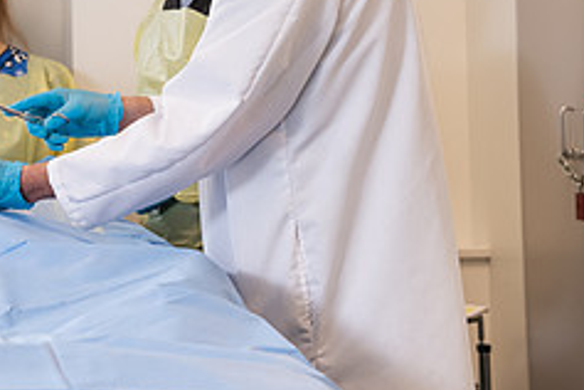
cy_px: 6
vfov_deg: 12.3
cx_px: 34
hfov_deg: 18.2
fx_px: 1784
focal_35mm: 110
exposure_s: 1/200
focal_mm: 45
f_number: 4
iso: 640
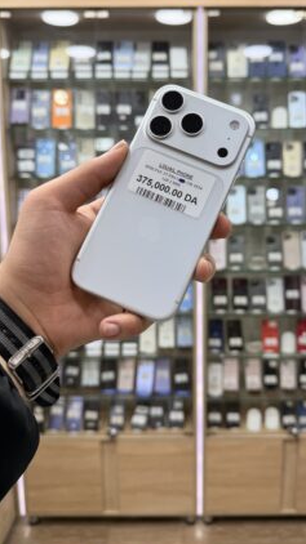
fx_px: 448
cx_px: 178
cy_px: 245
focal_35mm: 31
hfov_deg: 37.6
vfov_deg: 62.5
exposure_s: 1/127
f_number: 1.78
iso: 64
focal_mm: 6.76
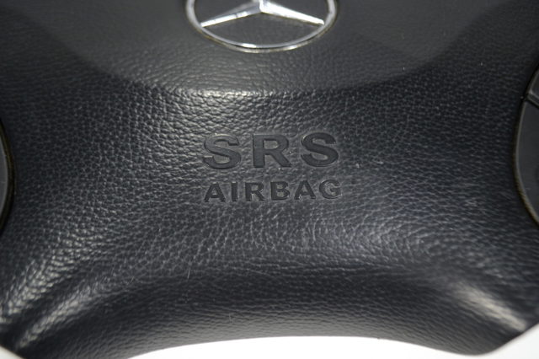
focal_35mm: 33
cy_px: 180
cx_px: 270
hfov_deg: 57.2
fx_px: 494
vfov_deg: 39.9
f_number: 4
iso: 400
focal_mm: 22
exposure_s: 1/200
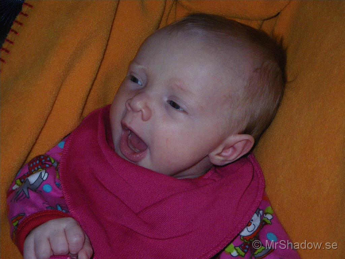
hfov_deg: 31.2
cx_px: 172
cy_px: 130
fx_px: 618
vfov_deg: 23.7
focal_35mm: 62
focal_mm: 11.1
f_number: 4.6
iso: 400
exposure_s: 1/80
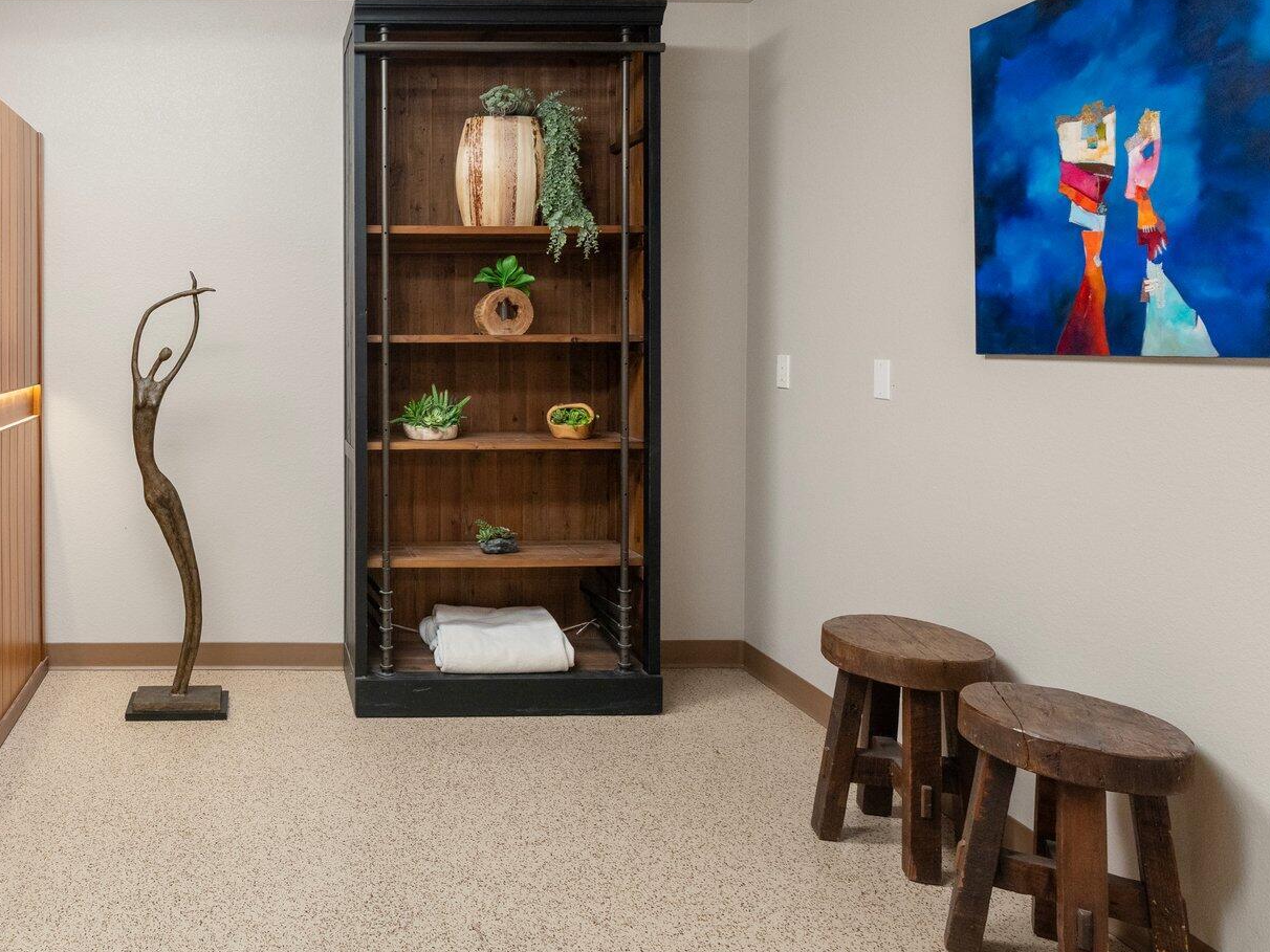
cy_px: 335
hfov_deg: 62.4
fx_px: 954
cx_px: 279
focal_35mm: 26
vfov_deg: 52.3
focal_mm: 16
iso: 1000
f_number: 8
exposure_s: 1/10
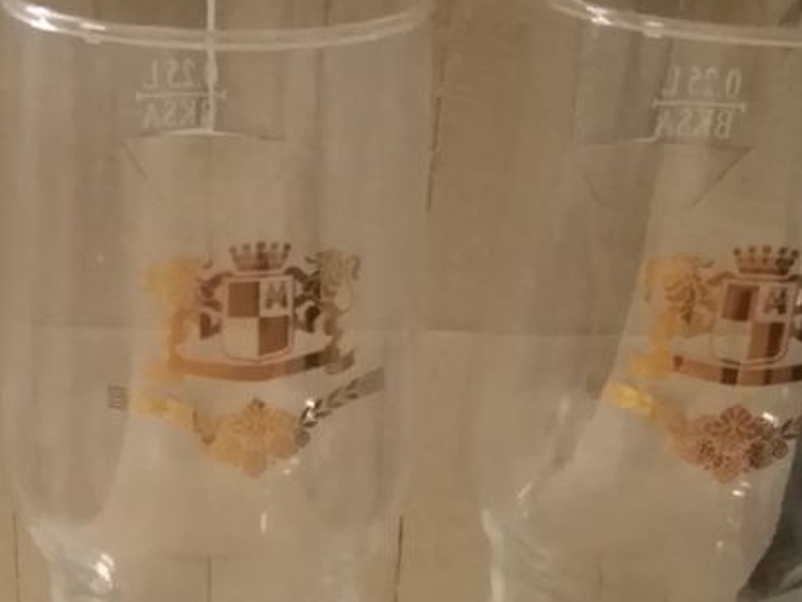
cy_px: 546
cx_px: 252
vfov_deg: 22.7
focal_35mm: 63
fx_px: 1460
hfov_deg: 30.4
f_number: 2.2
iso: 2187
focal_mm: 3.46
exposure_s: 1/12
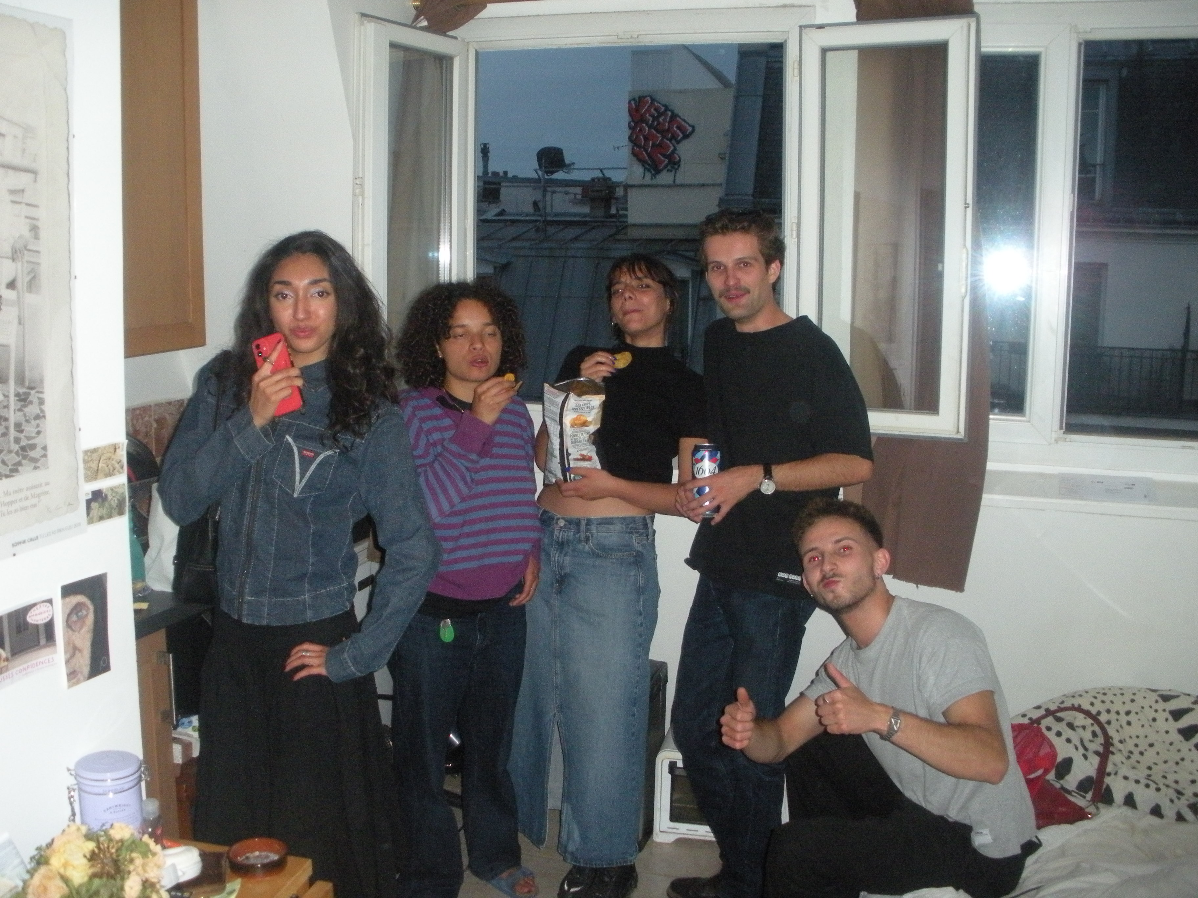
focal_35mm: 36
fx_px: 1246
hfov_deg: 51.4
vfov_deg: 39.7
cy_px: 449
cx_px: 599
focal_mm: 6.3
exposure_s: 1/60
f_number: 3.5
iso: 424
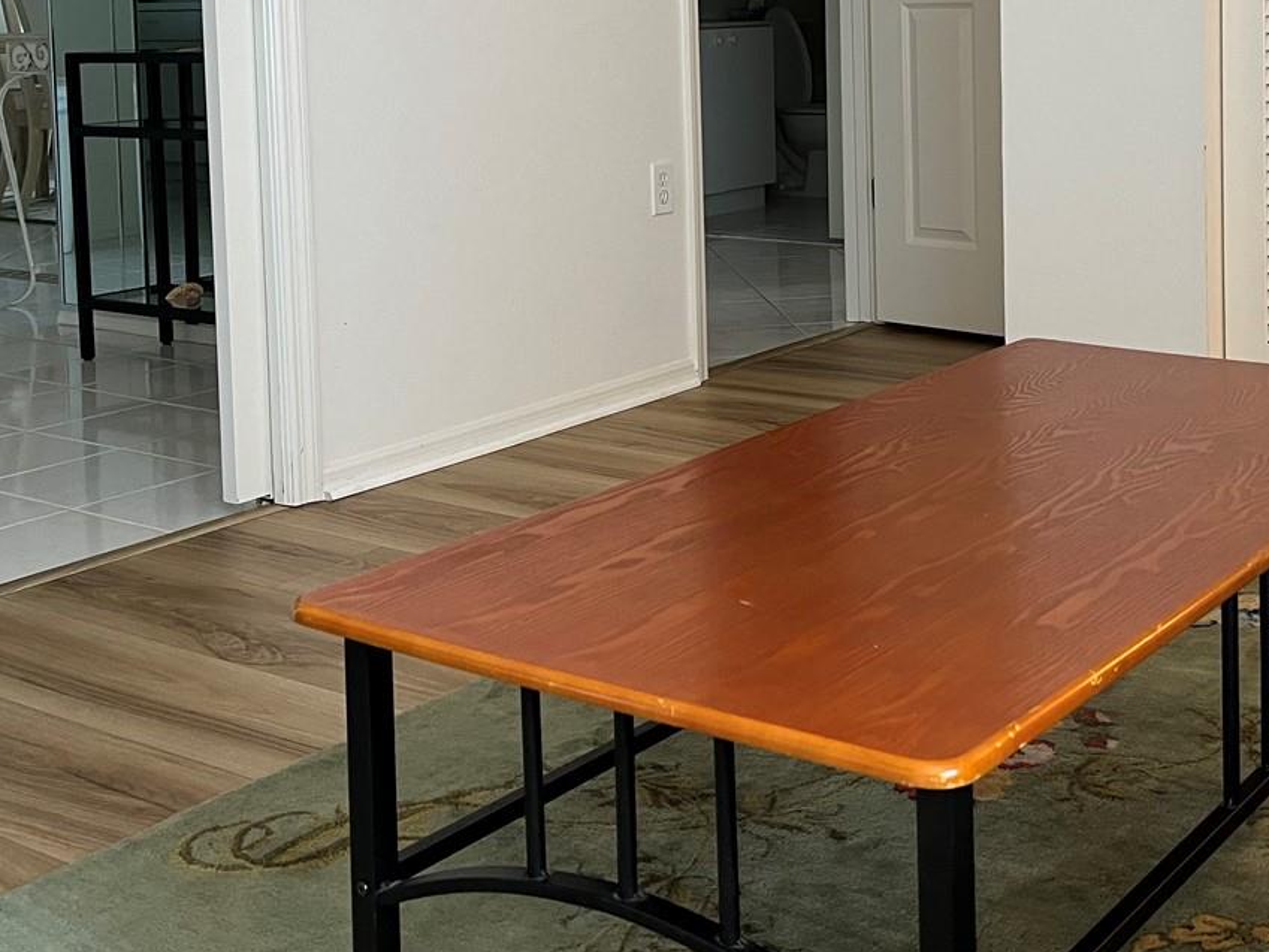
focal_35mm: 49
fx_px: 1797
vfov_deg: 28.6
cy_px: 108
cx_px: 765
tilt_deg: -4.0
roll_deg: +1.1
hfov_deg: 38.7
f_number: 1.6
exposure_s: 1/60
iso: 160
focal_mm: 5.1
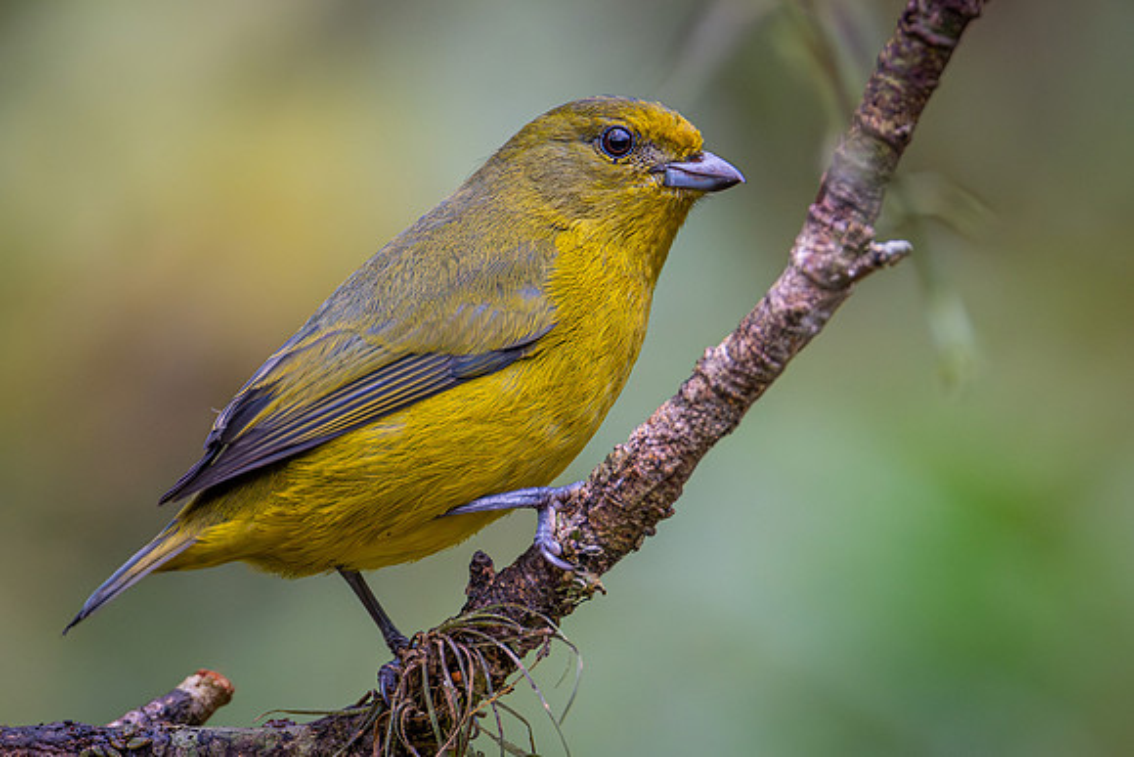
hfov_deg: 2.1
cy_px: 472
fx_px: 31408
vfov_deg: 1.4
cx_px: 784
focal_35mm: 997
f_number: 6.3
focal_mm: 560
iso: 5000
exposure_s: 1/500
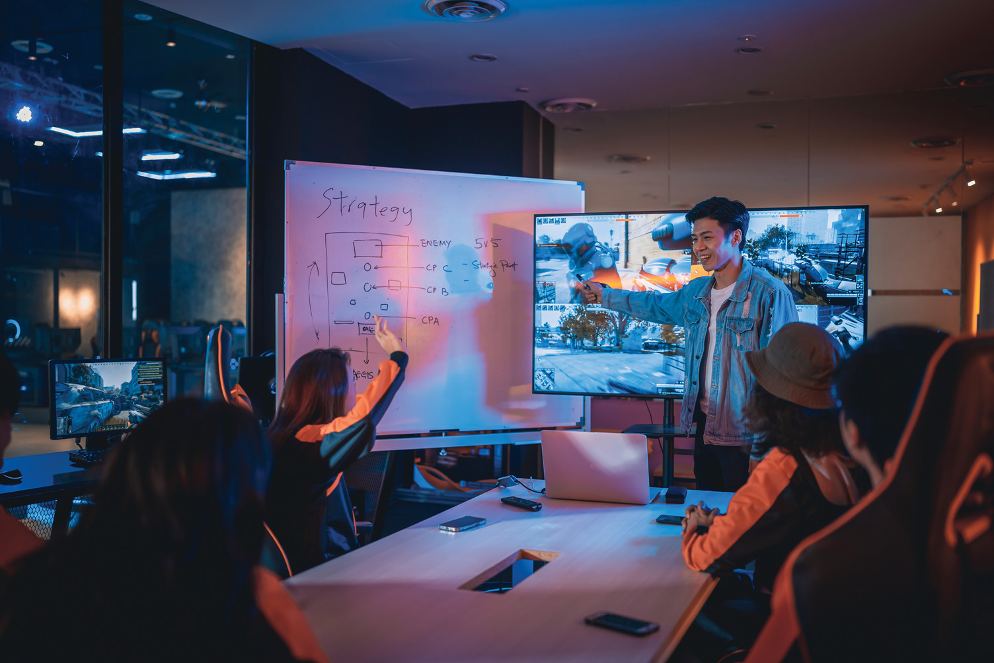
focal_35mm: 35
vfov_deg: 37.9
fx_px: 966
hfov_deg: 54.4
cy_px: 332
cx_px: 497
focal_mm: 35
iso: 250
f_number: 1.4
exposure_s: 1/100
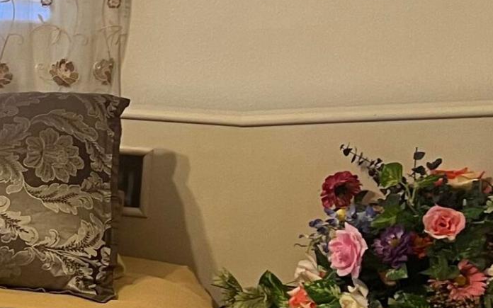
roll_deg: -1.3
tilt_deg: -14.0
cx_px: -295
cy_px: 199
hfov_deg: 16.3
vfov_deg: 11.5
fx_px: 1532
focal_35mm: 114
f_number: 1.5
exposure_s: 1/60
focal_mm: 5.7
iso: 200
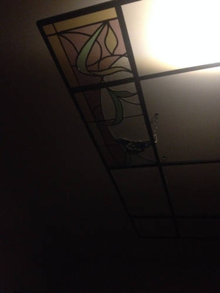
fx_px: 297
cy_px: 146
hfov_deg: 40.7
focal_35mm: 35
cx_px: 110
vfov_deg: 52.6
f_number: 2.4
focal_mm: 4.28
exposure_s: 1/15
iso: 800
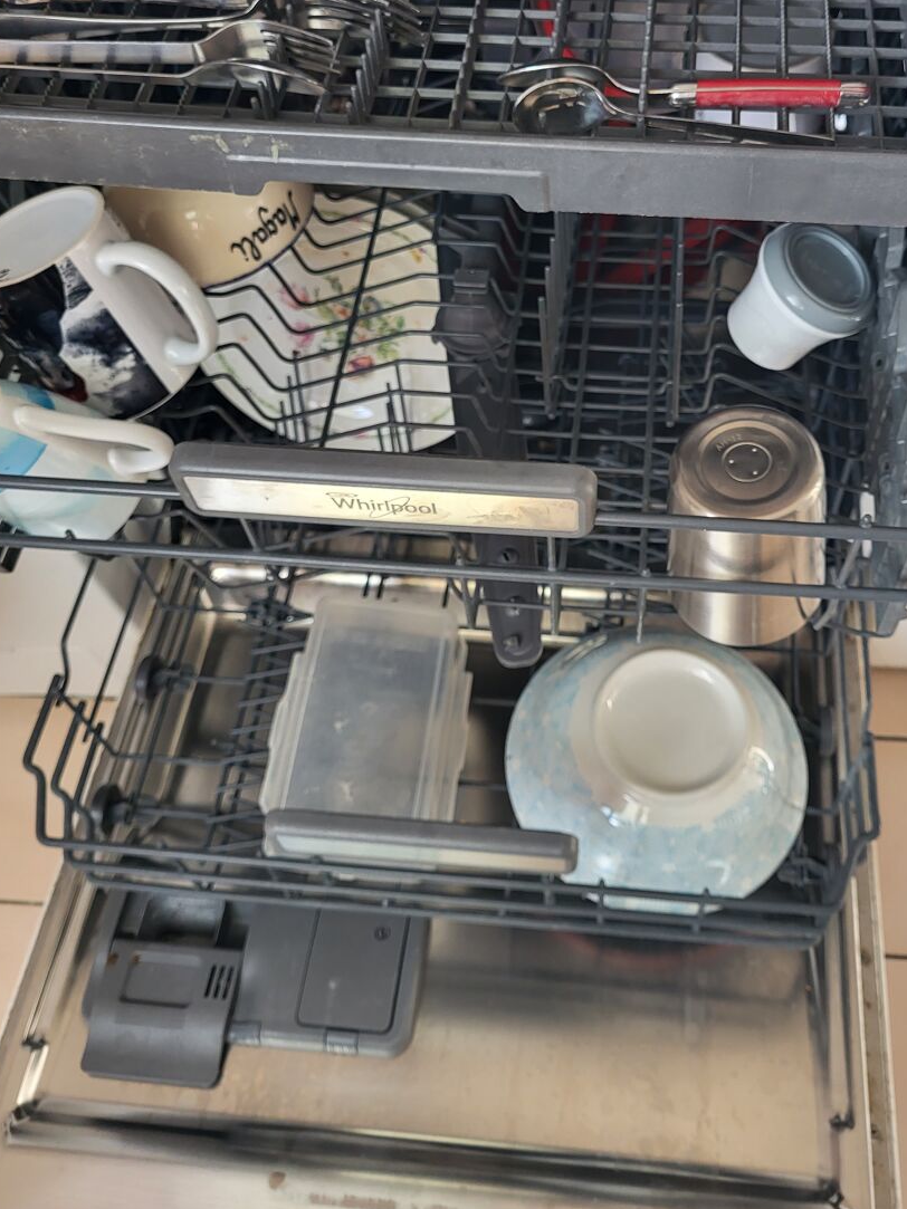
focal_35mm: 32
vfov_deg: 56.4
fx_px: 1118
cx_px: 542
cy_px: 492
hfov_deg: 43.9
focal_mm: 5.4
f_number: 1.8
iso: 160
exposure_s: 1/100
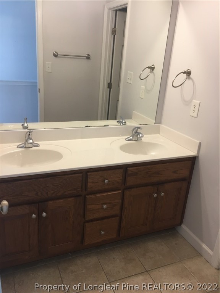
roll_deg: -4.5
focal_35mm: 29
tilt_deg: -18.9
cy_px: 146
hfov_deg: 48.2
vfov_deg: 61.7
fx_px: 246
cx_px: 110
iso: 50
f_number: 2.2
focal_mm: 4.15
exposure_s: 1/30
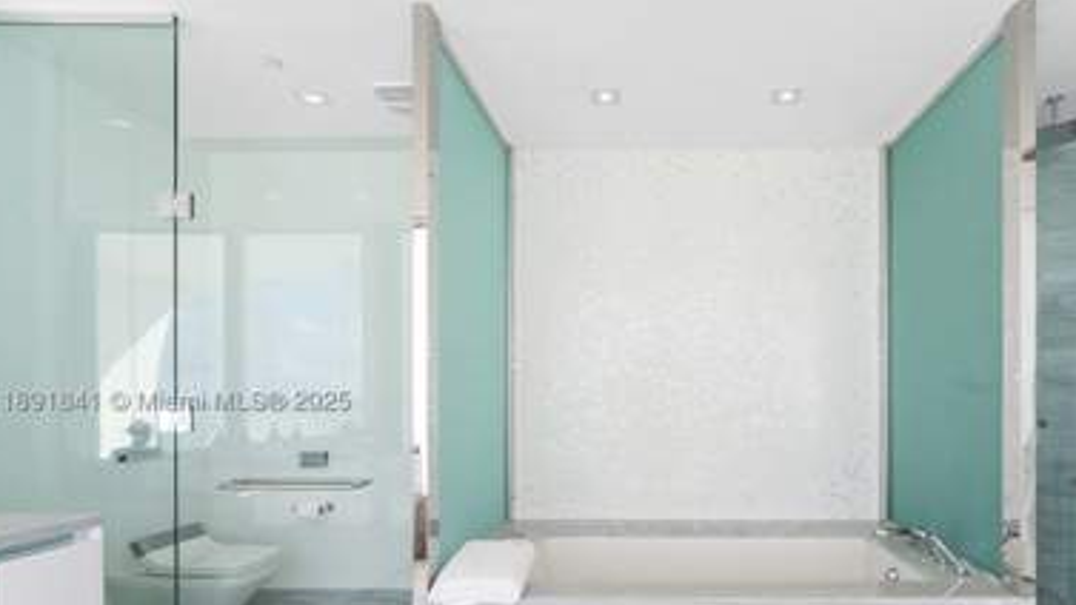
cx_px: 648
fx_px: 590
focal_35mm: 21
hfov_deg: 83.7
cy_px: 404
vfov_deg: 53.3
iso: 200
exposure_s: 1/80
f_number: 9
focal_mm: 15.5
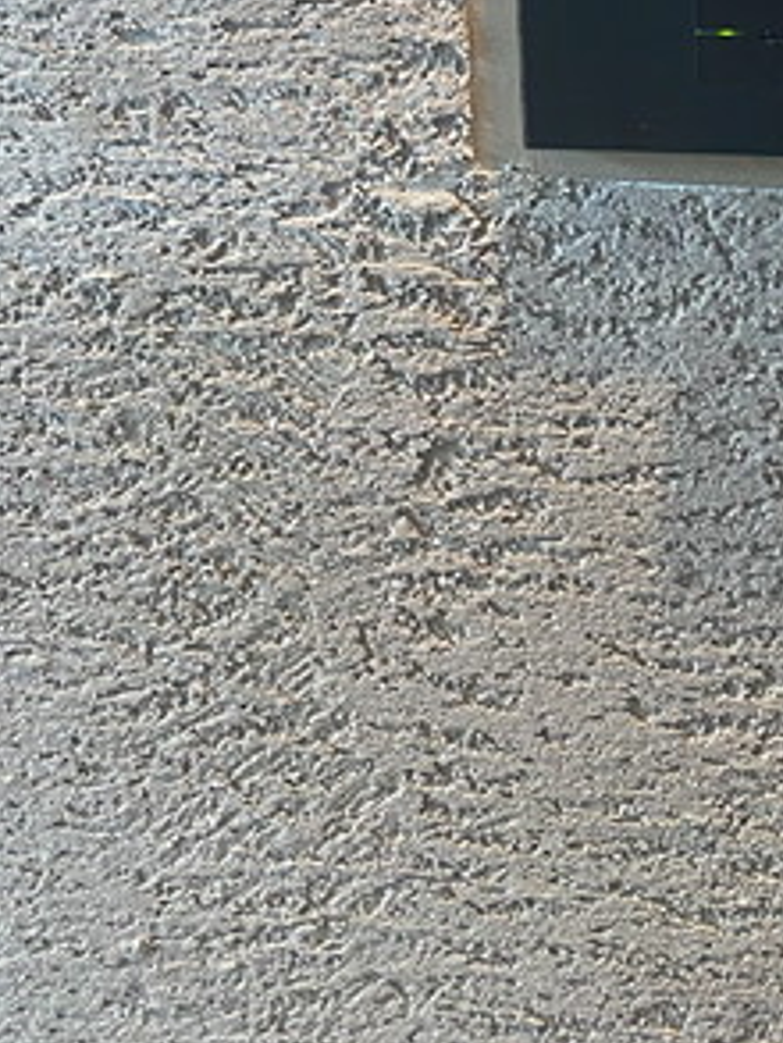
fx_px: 2140
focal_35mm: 71
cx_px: 950
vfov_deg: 24.2
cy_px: -292
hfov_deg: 19.5
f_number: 1.8
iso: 160
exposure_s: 1/60
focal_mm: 4.25
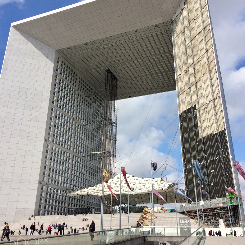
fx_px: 280
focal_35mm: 35
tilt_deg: +23.4
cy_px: 102
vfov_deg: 47.0
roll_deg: +1.2
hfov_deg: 47.2
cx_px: 122
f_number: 2.2
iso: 32
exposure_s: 1/2564
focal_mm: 4.15
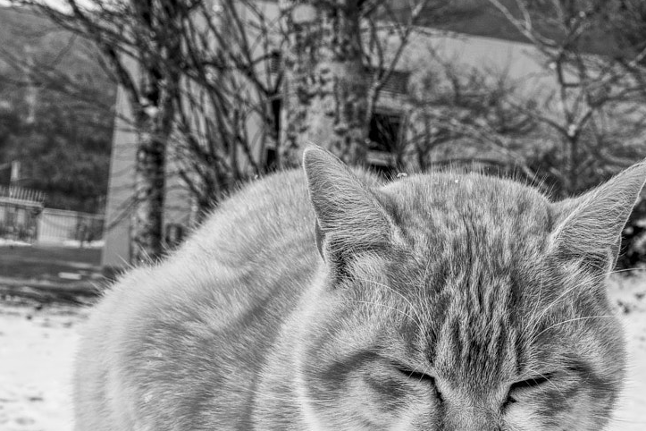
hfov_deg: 31.9
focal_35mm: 62
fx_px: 1112
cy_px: 374
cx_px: 470
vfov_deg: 21.5
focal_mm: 28
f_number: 13
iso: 200
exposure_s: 1/30
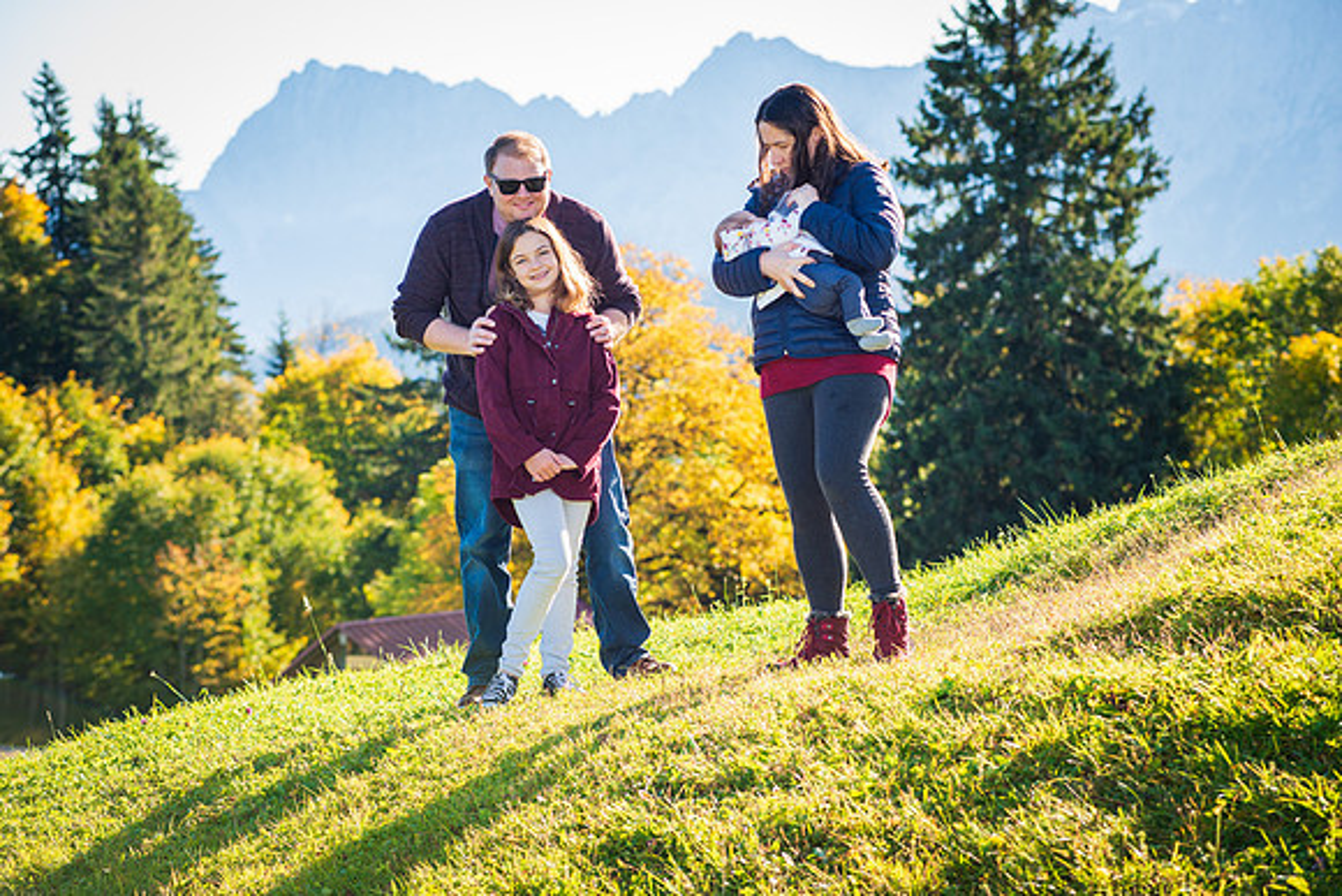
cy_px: 448
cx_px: 671
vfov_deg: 13.0
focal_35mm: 105
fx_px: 3915
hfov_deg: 19.5
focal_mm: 105
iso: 200
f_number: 5.6
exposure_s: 1/250
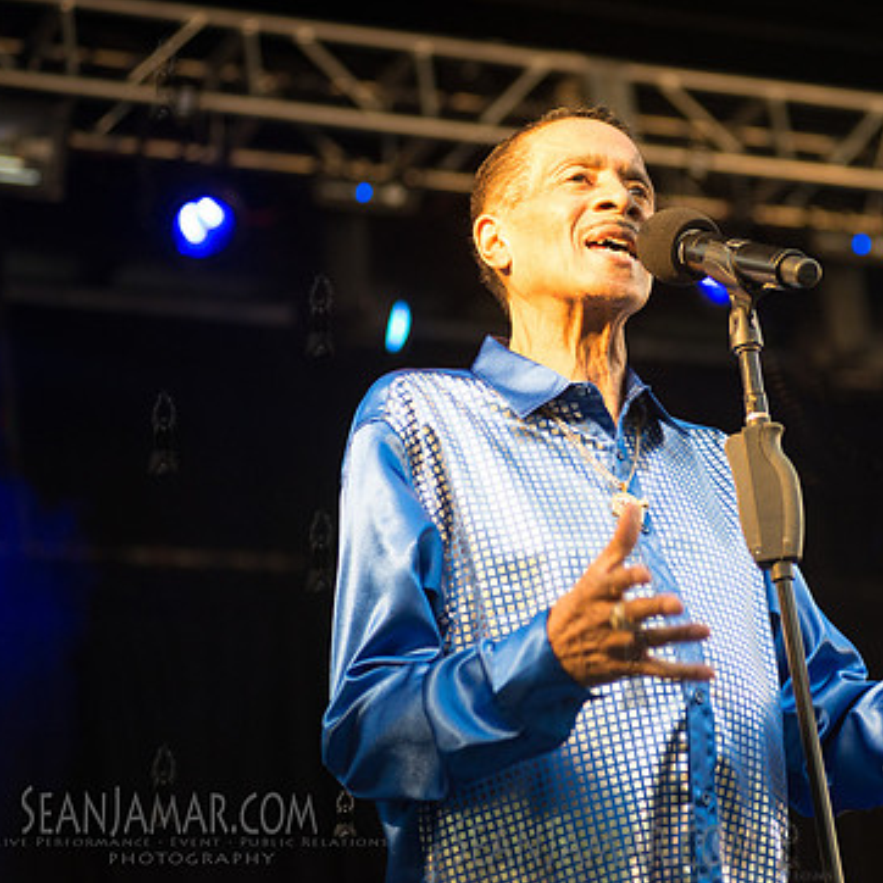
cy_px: 431
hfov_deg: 15.9
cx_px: 634
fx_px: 3146
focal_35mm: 109
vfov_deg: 16.0
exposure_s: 1/320
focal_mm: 80
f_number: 3.5
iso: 1250
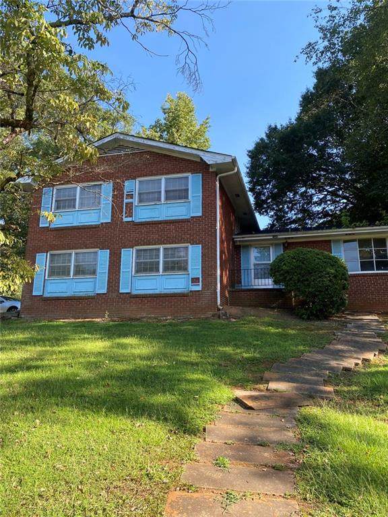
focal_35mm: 26
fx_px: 389
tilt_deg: +10.4
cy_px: 258
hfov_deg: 53.1
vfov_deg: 67.3
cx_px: 194
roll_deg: -0.7
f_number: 1.8
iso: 32
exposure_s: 1/536
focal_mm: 4.25
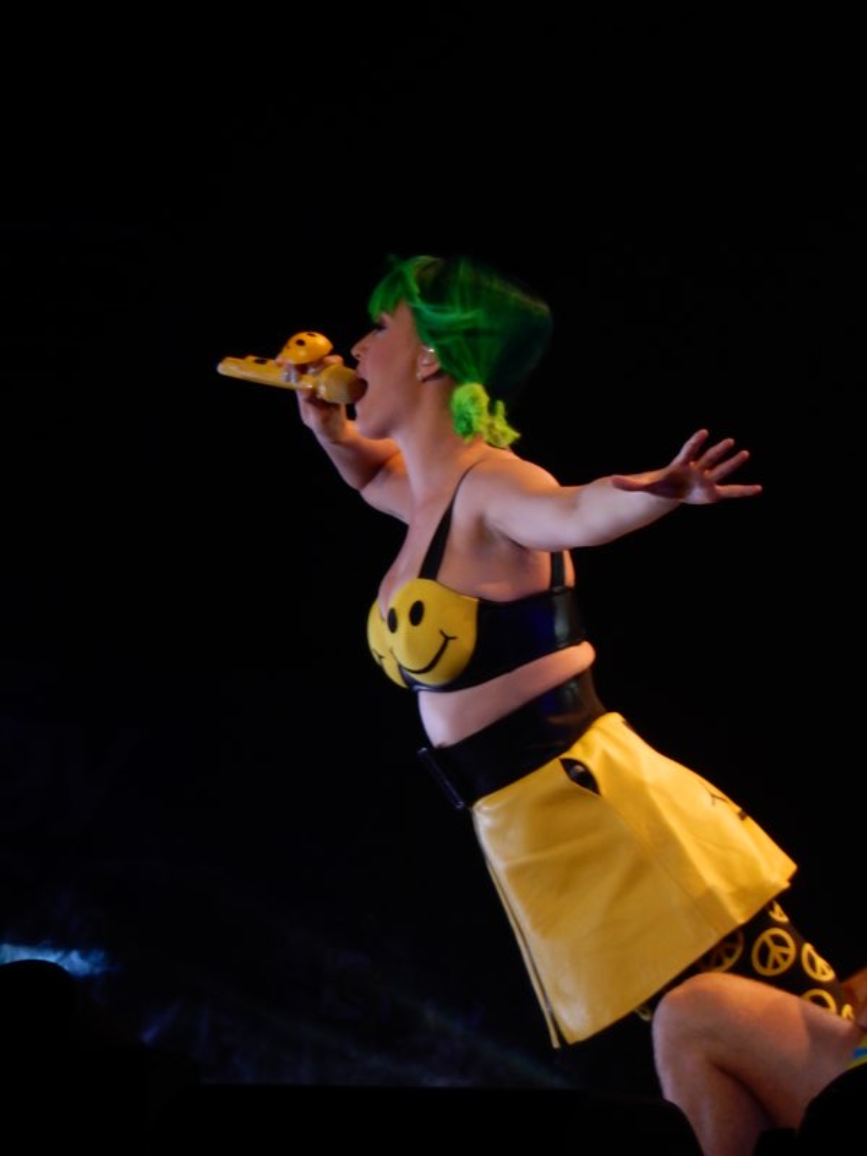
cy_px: 578
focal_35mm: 550
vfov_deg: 3.6
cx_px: 434
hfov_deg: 2.7
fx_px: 18367
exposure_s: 1/160
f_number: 6.3
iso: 400
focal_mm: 99
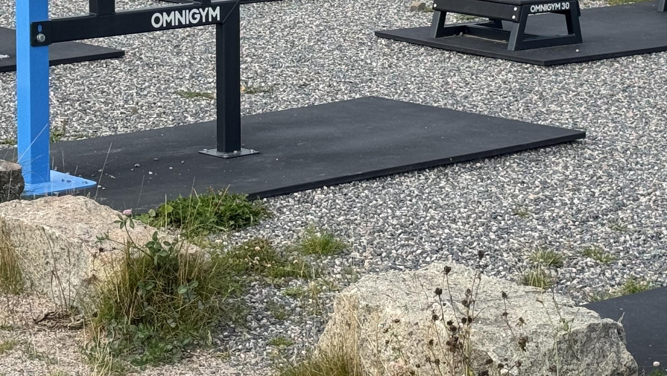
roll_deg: -0.4
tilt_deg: -6.0
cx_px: 325
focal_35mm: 120
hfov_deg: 17.9
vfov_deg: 10.0
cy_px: -35
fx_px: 2123
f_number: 1.78
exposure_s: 1/2611
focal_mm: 6.76
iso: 64
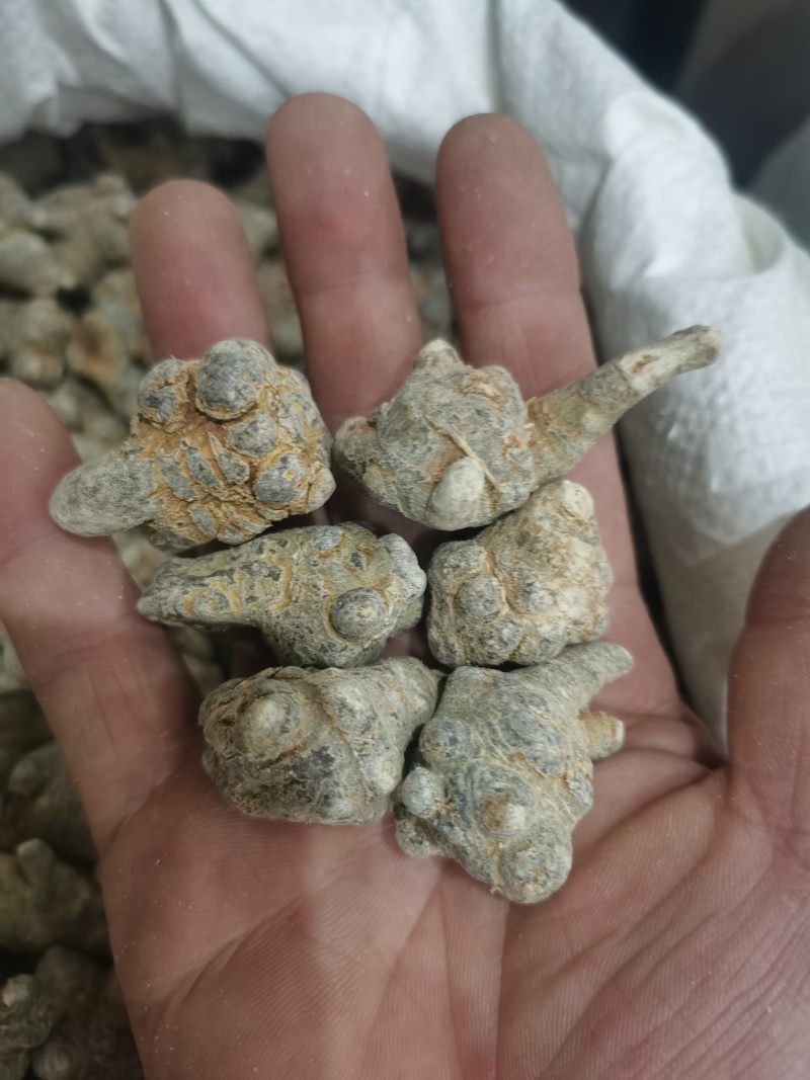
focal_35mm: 27
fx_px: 843
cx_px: 405
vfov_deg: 65.3
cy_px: 540
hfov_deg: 51.3
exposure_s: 1/25
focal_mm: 5.58
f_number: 1.8
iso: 500
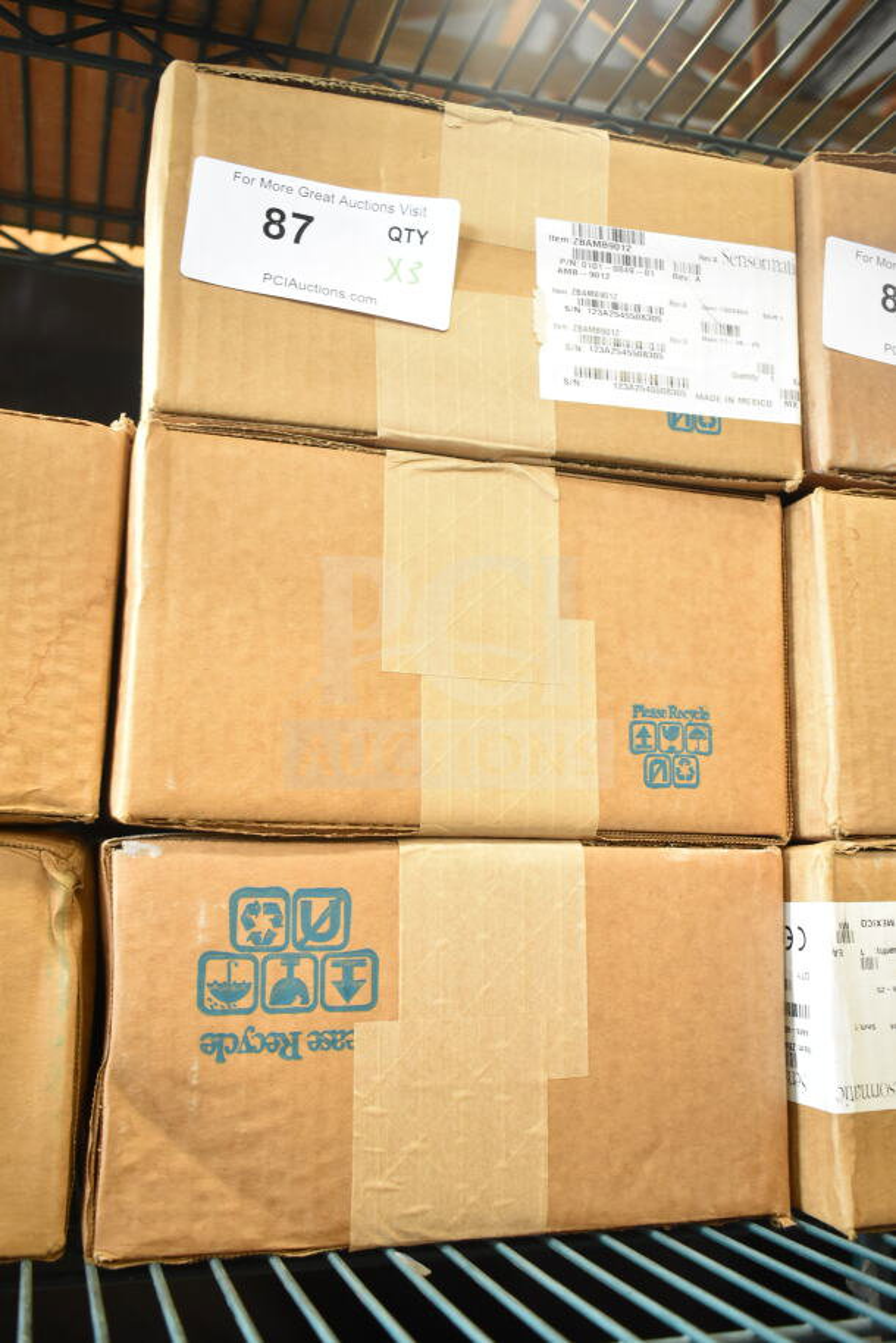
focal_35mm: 33
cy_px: 672
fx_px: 1231
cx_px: 448
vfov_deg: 57.2
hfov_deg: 40.0
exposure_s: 1/80
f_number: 4
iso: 1600
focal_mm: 22
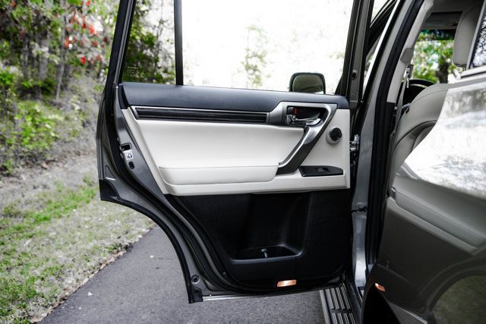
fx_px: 432
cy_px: 162
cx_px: 243
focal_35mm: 32
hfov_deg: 58.7
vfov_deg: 41.1
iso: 1000
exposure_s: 1/200
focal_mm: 32
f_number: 4
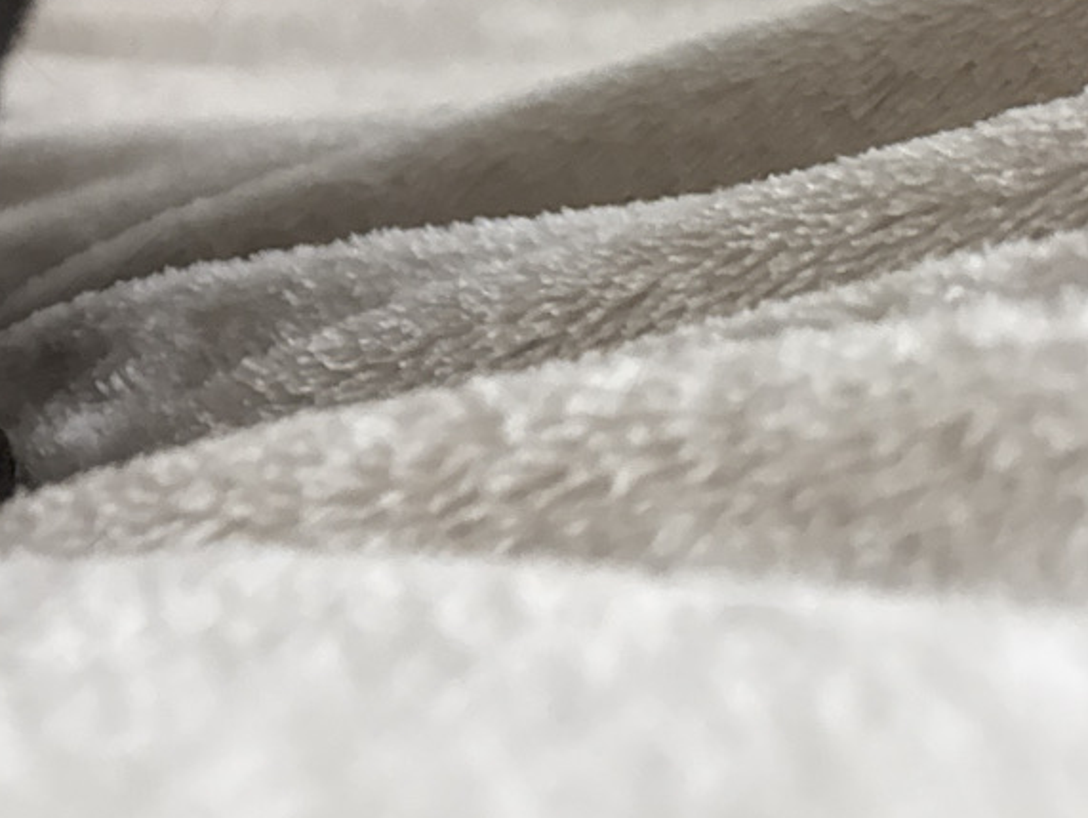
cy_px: -414
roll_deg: +0.2
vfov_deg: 16.1
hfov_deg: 19.8
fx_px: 2642
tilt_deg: +4.6
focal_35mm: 84
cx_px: -602
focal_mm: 6.76
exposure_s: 1/45
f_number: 1.78
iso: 800
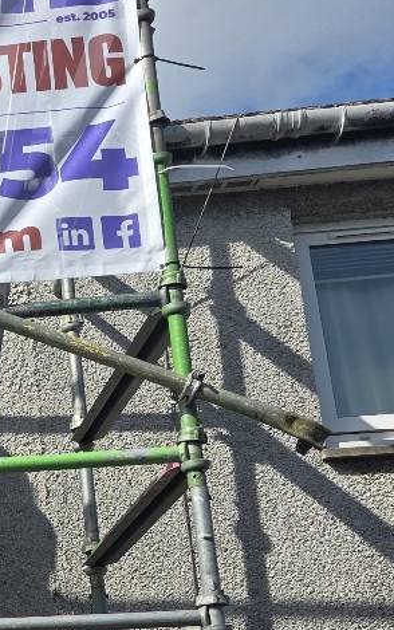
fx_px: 1425
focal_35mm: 83
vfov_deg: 24.1
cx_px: -525
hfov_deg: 12.6
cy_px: 580
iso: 80
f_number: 1.7
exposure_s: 1/10000
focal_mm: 6.3
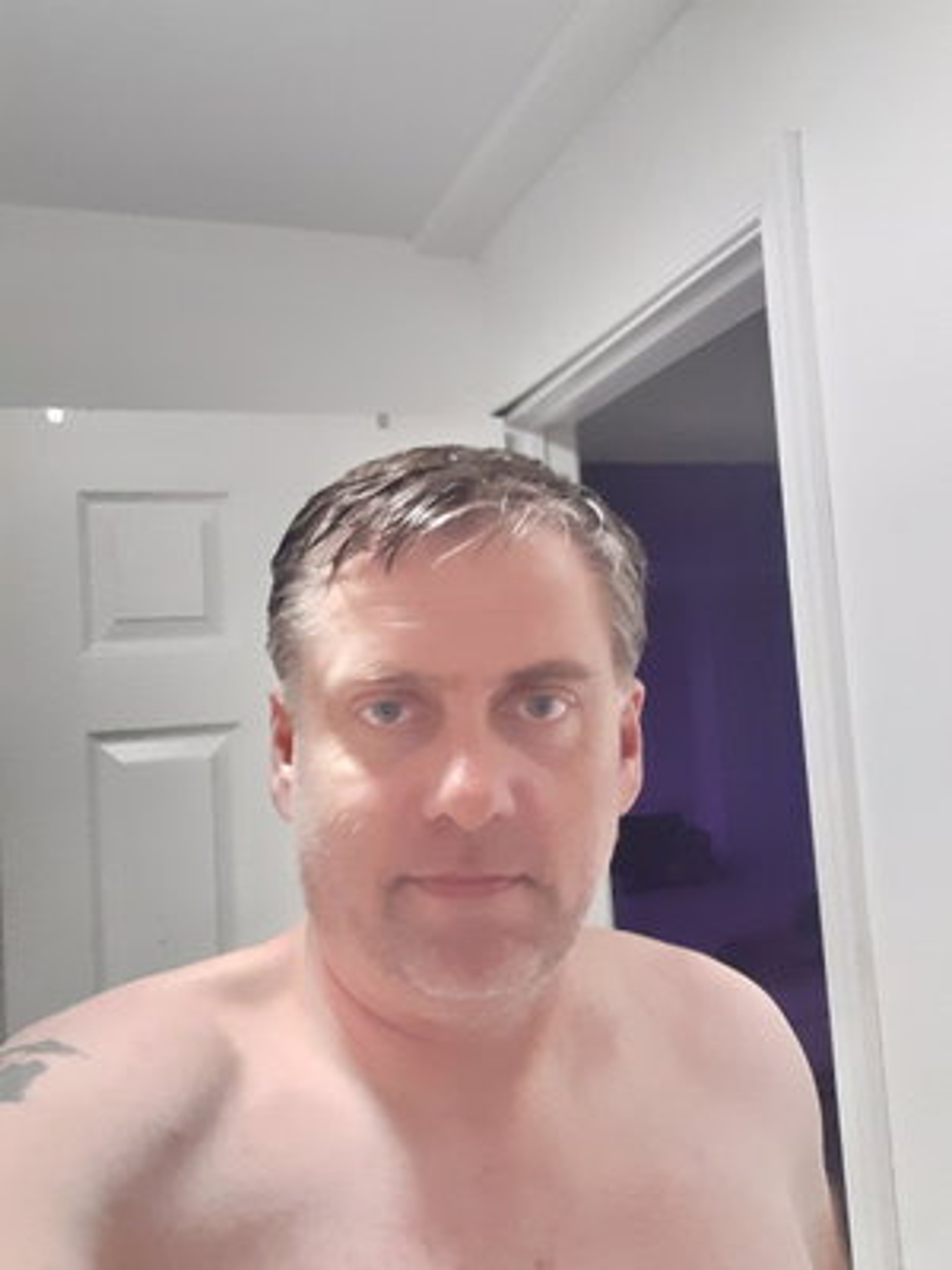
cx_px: 476
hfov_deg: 45.4
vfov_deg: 58.4
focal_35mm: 31
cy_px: 635
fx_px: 1137
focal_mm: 2.61
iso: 500
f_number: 2
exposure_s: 1/17
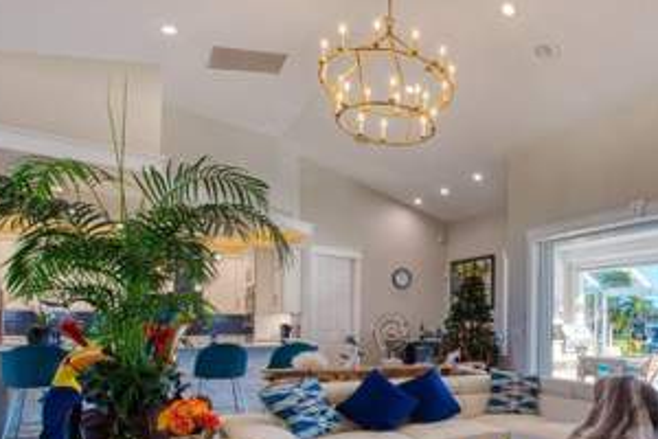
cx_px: 494
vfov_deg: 50.9
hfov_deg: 68.9
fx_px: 439
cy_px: 329
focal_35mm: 24
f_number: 8
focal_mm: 10
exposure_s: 1/40
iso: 400
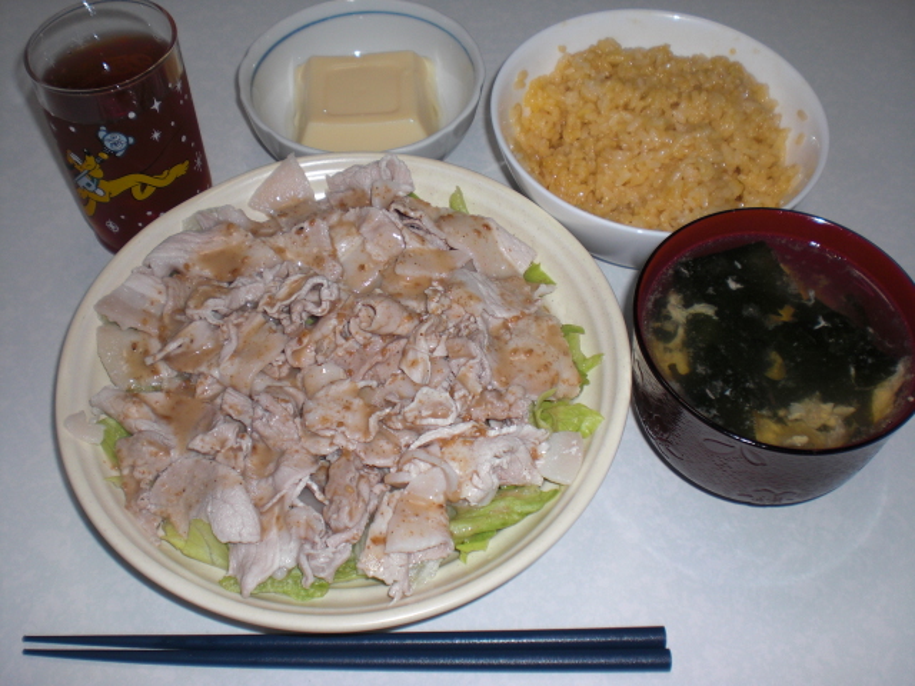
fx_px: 1004
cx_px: 458
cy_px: 343
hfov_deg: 49.0
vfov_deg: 37.7
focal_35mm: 38
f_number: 3.1
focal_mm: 6.3
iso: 64
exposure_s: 1/60
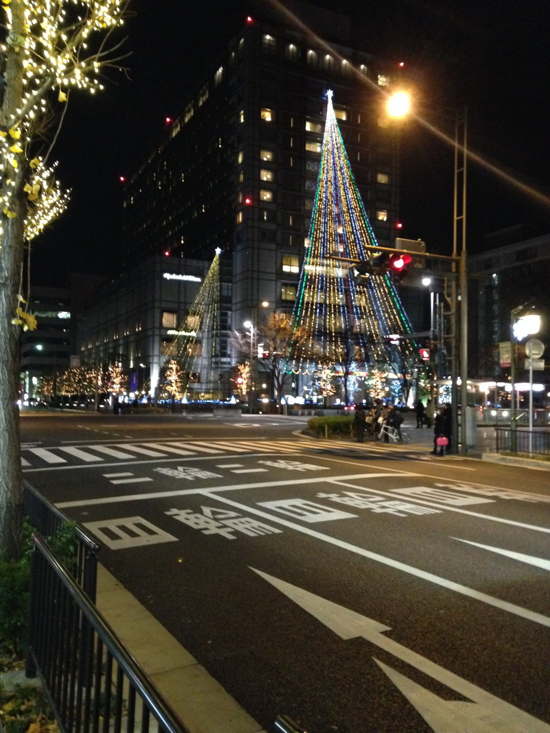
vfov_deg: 55.4
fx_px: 699
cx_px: 275
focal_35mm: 33
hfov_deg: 42.9
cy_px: 366
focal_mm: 4.12
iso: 640
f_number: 2.4
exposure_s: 1/15
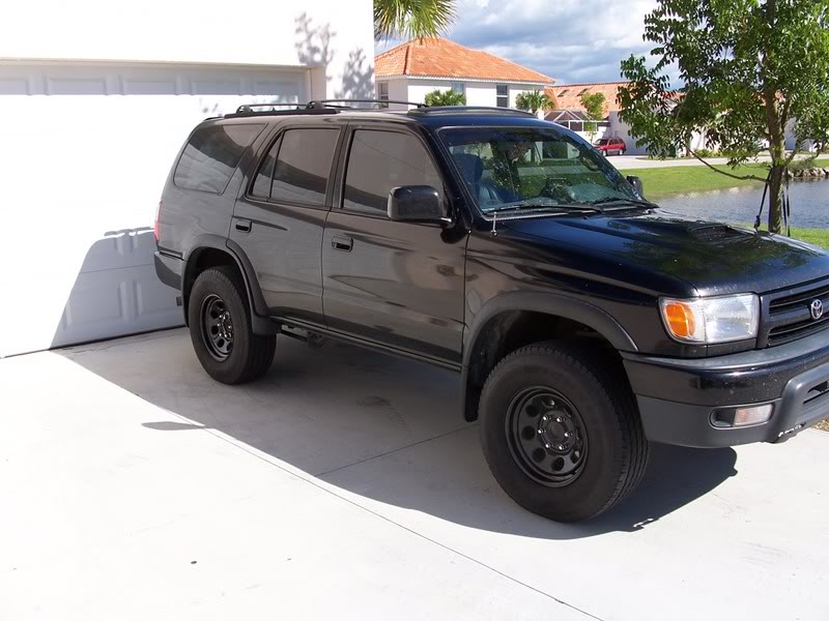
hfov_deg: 52.6
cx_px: 414
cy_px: 310
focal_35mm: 35
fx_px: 838
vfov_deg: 40.7
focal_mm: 6
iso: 80
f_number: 4
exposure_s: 1/750
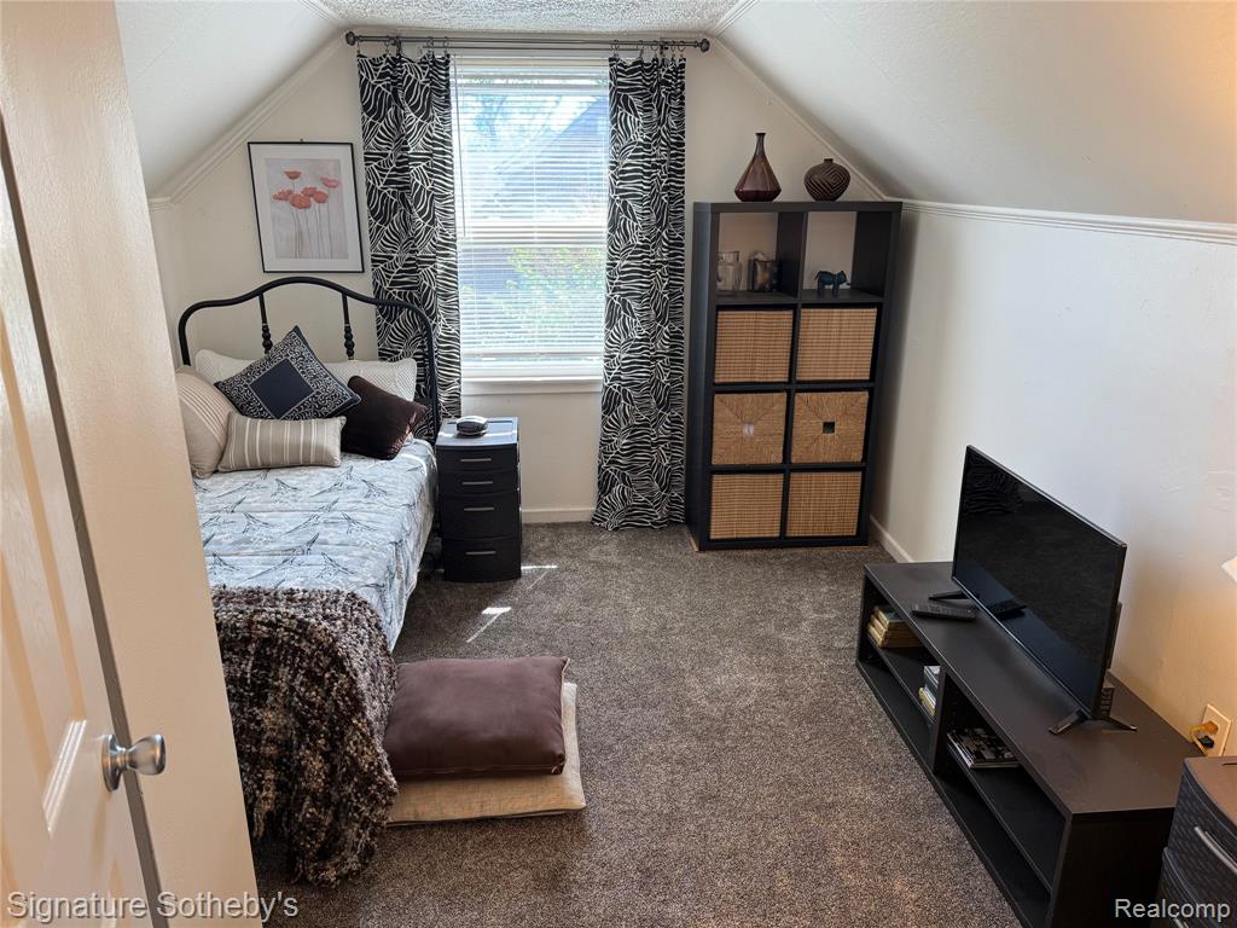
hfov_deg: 71.6
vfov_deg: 56.8
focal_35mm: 24
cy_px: 464
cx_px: 618
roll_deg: +0.6
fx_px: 858
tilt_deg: -16.9
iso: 100
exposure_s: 1/120
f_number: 1.78
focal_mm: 6.76
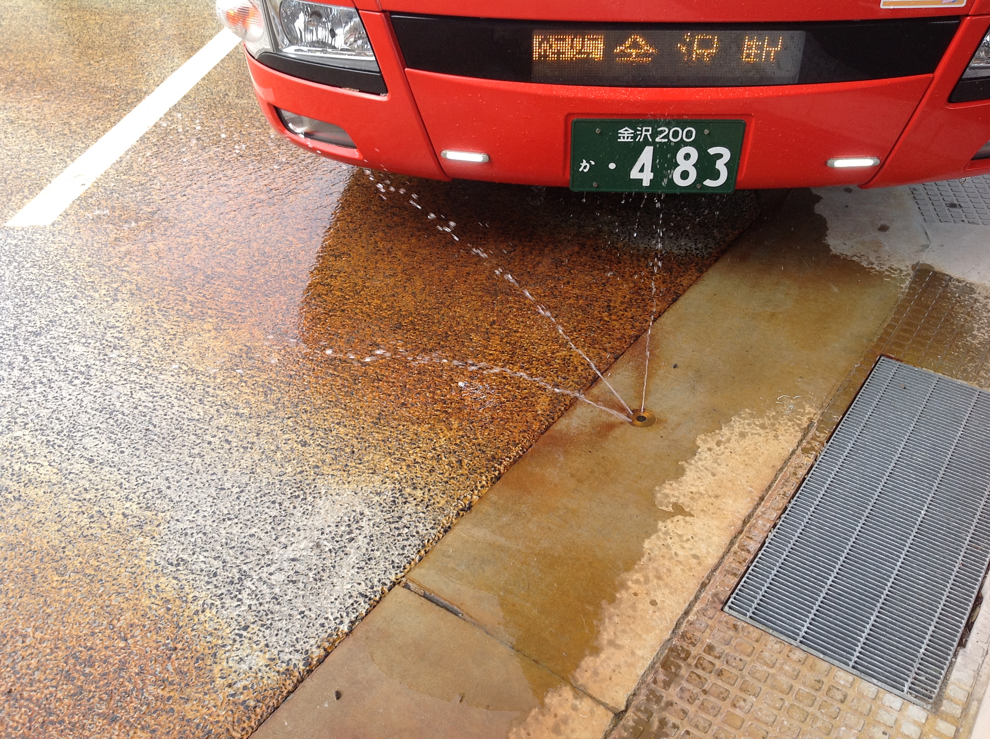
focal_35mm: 35
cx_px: 495
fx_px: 1000
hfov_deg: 52.7
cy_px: 370
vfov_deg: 40.6
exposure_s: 1/332
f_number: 2.4
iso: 80
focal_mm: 4.28
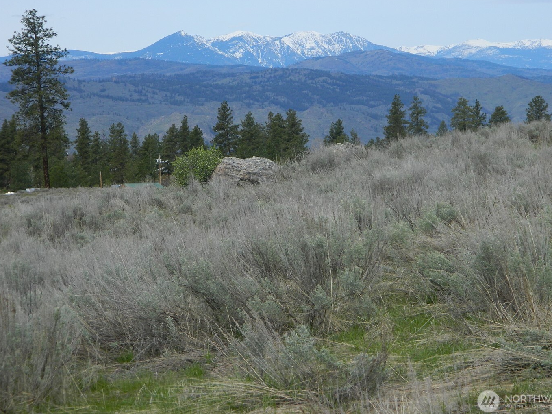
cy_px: 174
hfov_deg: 19.8
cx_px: 258
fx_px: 1578
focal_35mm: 99
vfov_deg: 14.9
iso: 80
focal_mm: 15.1
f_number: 4.2
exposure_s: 1/640
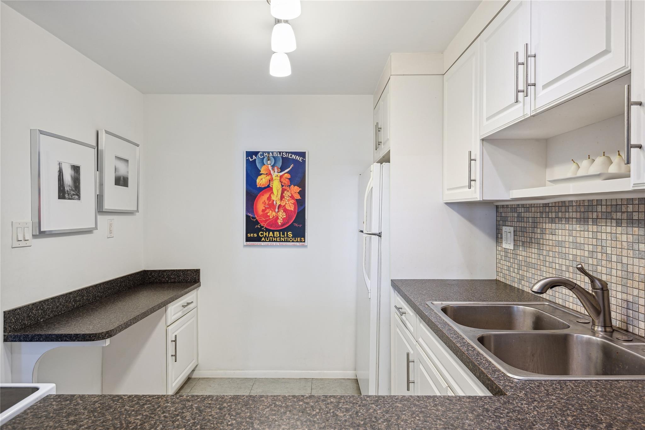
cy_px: 215
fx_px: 394
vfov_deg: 57.2
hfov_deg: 78.6
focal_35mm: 22
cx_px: 322
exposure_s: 1/10
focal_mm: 22
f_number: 8
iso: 250
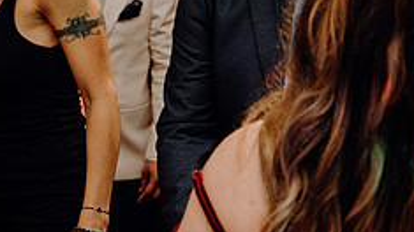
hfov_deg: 20.8
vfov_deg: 12.0
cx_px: 349
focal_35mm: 101
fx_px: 1108
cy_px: 76
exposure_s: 1/160
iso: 2500
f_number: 3.5
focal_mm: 39
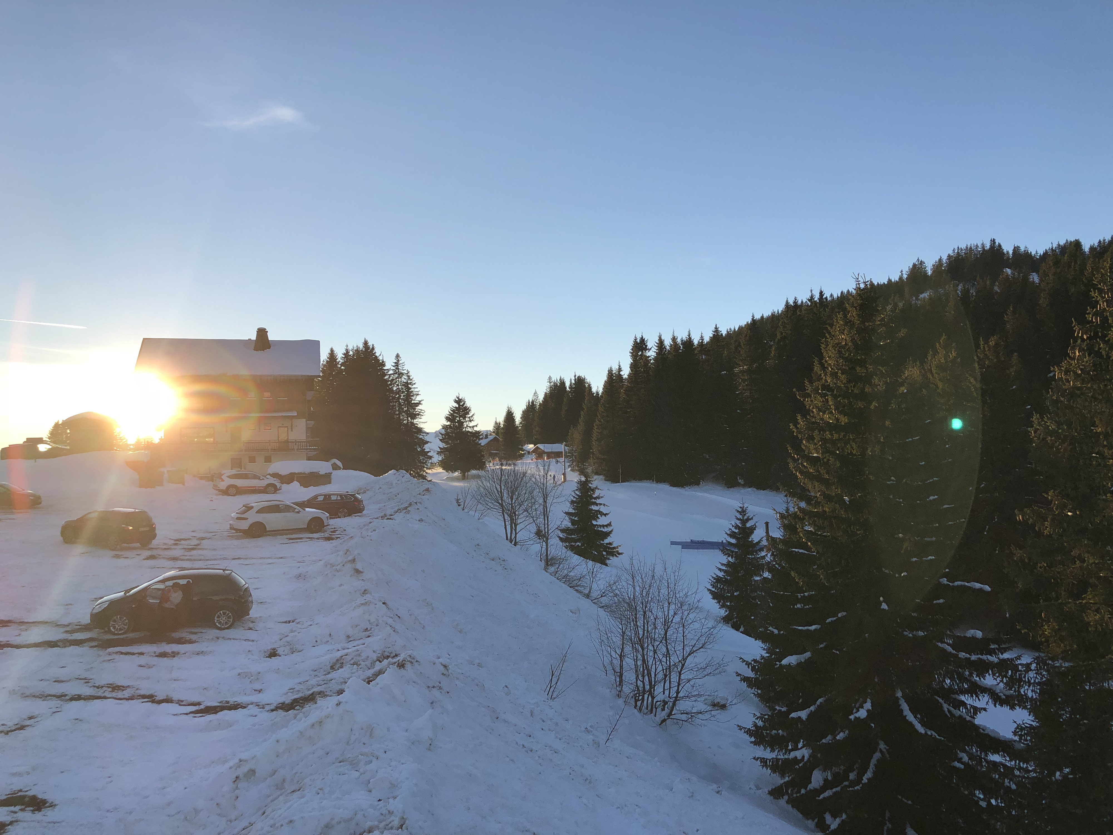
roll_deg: -1.7
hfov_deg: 63.4
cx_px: 556
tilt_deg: +1.9
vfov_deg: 49.7
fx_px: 900
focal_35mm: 28
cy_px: 418
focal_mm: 4
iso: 20
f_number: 1.8
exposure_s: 1/1297
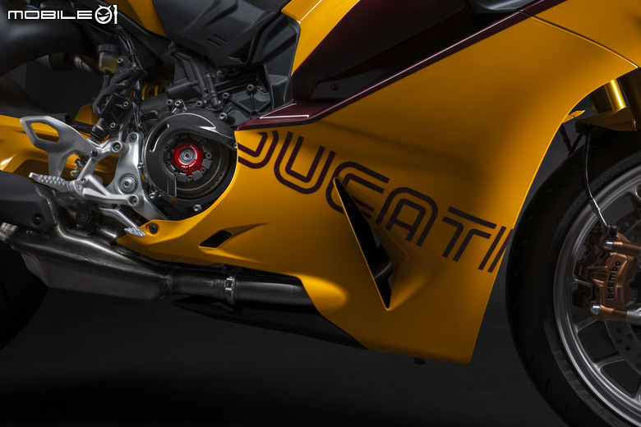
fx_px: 614
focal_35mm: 34
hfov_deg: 55.1
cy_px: 214
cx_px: 320
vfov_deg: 38.4
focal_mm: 34.5
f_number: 11
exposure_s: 1/160
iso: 100
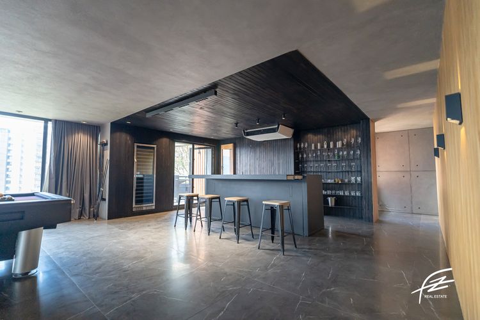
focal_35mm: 16
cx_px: 240
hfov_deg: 96.6
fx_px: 214
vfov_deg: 73.6
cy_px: 160
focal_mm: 16
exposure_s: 1/1600
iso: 2500
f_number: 1.8
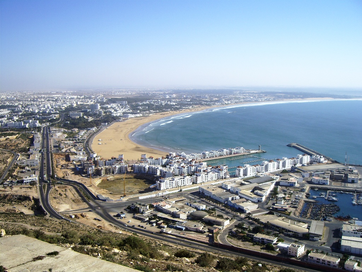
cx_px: 181
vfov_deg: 37.7
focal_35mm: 38
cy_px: 136
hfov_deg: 49.0
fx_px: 397
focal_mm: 6.2
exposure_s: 1/320
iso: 50
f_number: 4.3
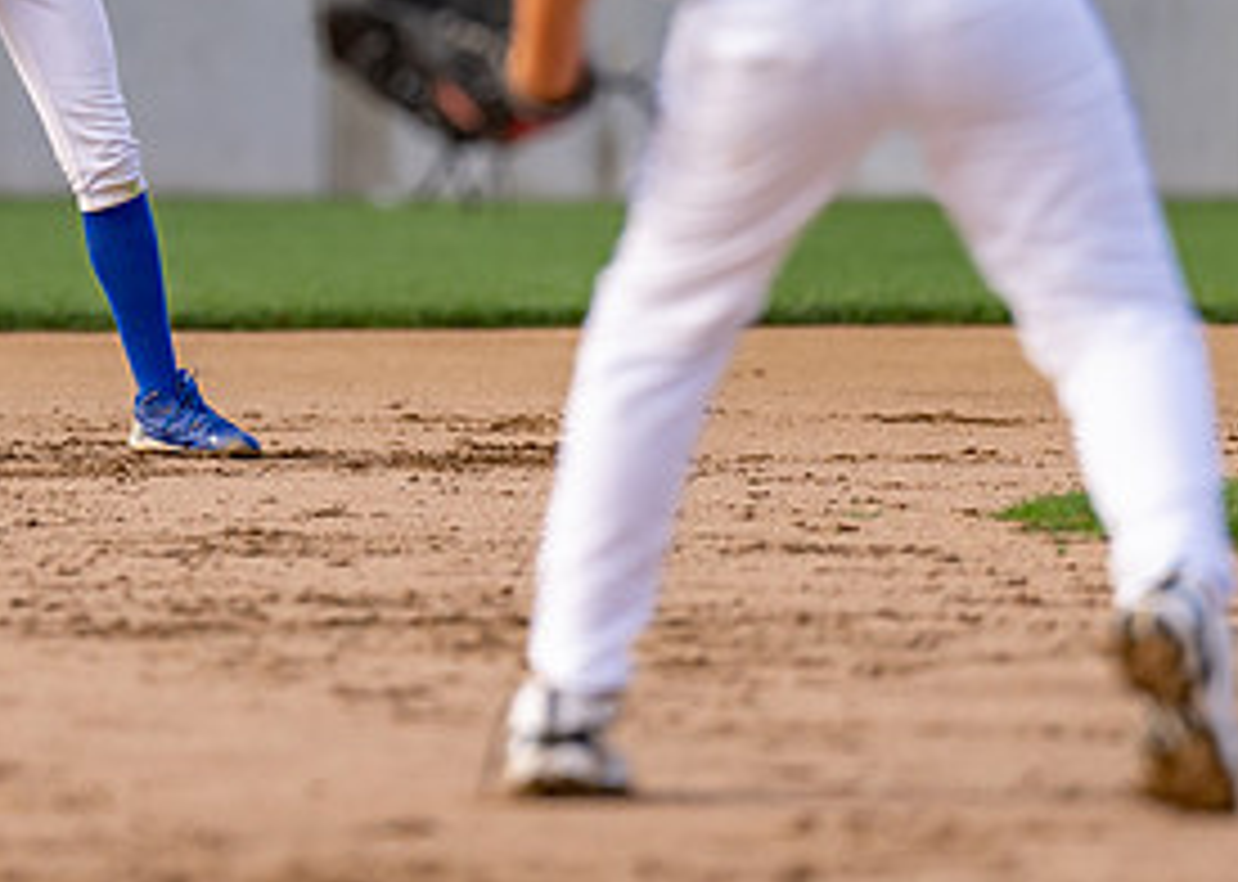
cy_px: -22
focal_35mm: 563
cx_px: 174
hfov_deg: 3.6
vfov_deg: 2.6
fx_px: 19781
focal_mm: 200
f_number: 2.8
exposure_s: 1/2000
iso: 400
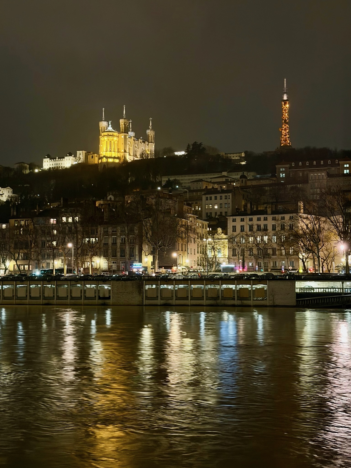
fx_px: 649
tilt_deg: +3.0
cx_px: 176
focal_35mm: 48
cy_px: 234
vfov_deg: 39.7
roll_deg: -2.2
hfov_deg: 30.3
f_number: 1.78
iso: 1000
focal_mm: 6.76
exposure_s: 1/20
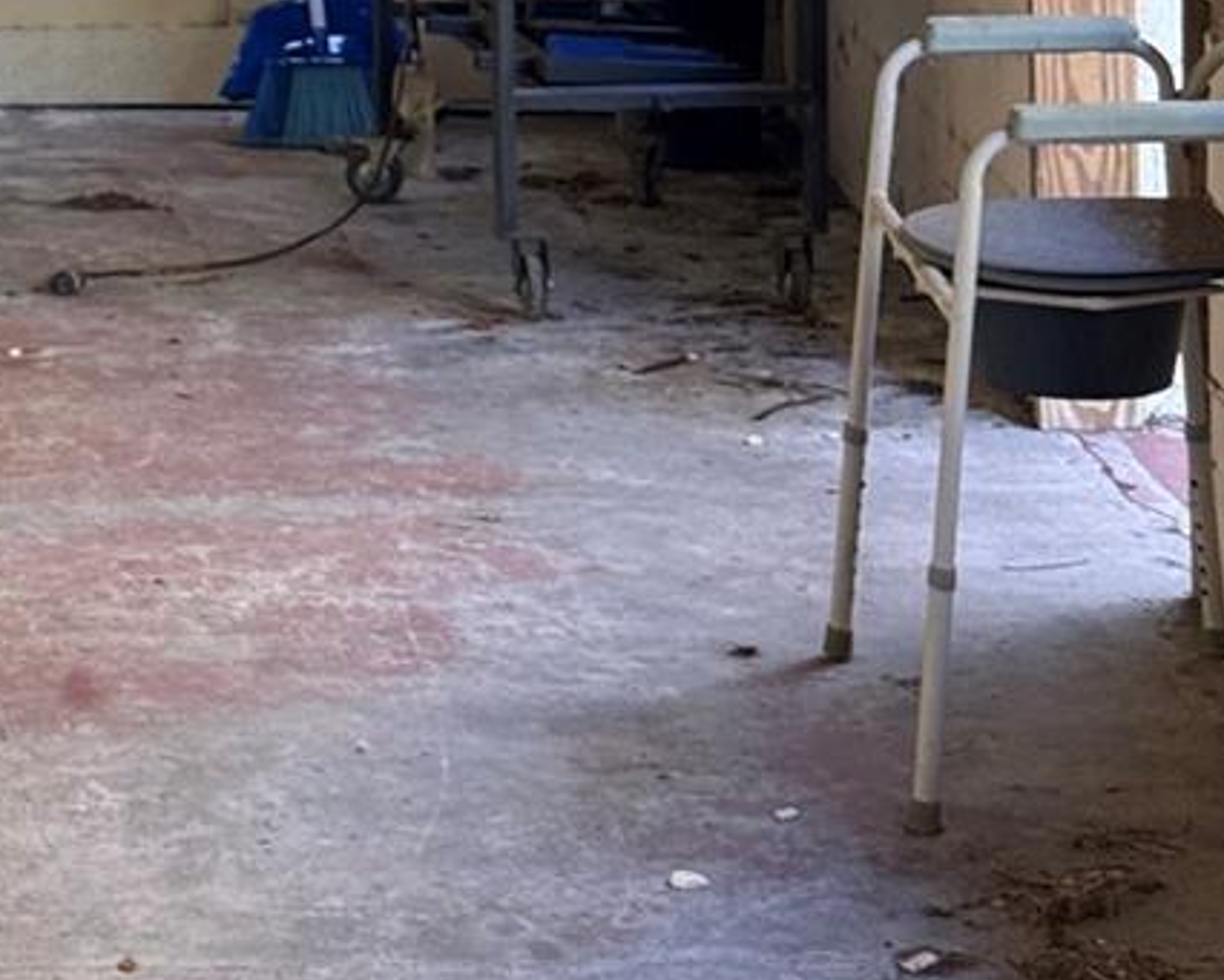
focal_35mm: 132
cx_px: 32
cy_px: -670
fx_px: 4783
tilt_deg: -0.5
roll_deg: +0.3
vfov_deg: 11.1
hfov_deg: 14.4
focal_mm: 6.76
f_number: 1.78
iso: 100
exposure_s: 1/75
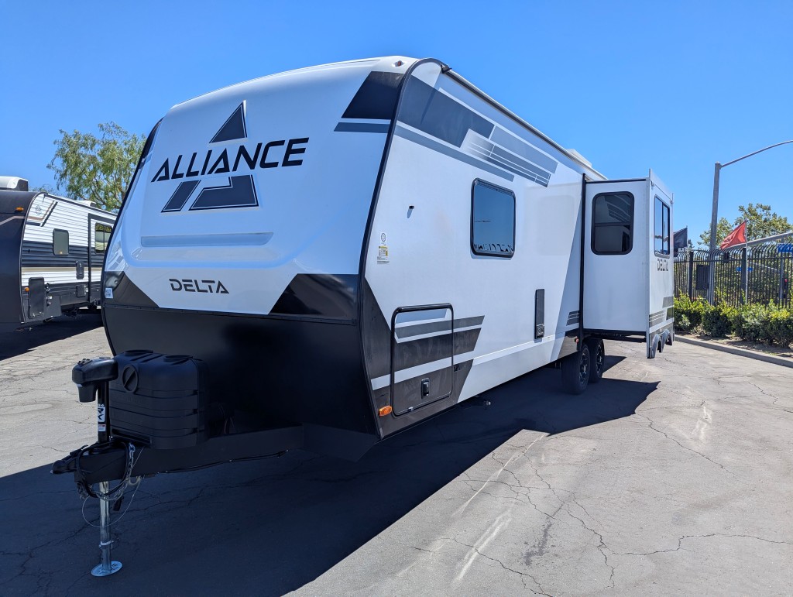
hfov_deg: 71.5
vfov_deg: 56.9
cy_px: 298
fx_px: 551
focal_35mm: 24
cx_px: 396
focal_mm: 6.81
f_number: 1.85
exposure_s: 1/1887
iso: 44
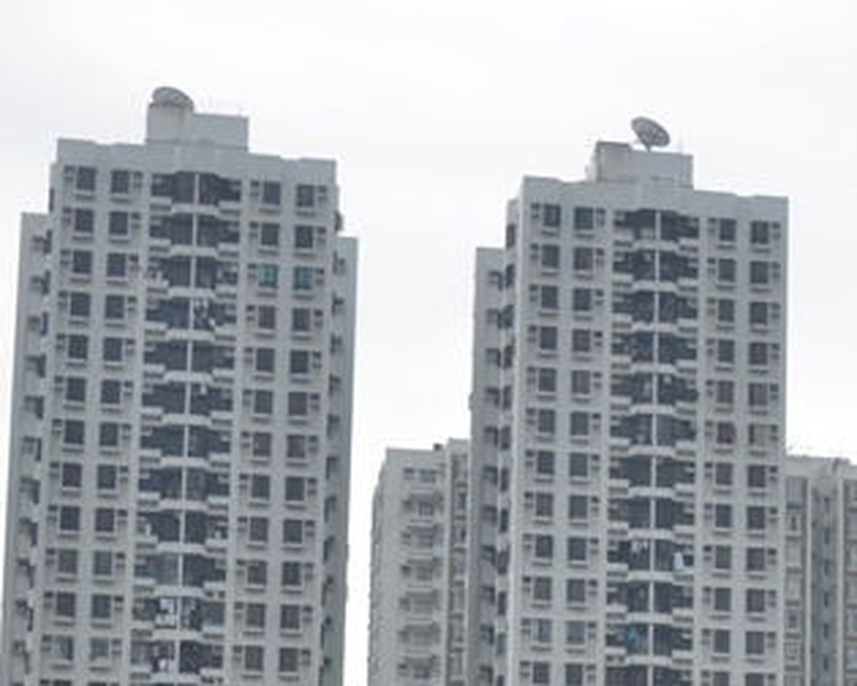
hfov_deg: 12.8
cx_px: 1064
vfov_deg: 10.4
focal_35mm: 146
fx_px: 3703
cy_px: 879
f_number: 8
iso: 125
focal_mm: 32
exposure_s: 1/250
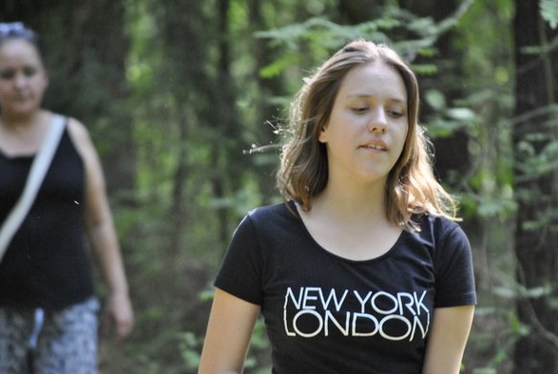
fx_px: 5156
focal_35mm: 332
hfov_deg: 6.2
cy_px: 196
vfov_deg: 4.2
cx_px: 287
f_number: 5.6
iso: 800
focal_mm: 200
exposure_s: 1/125
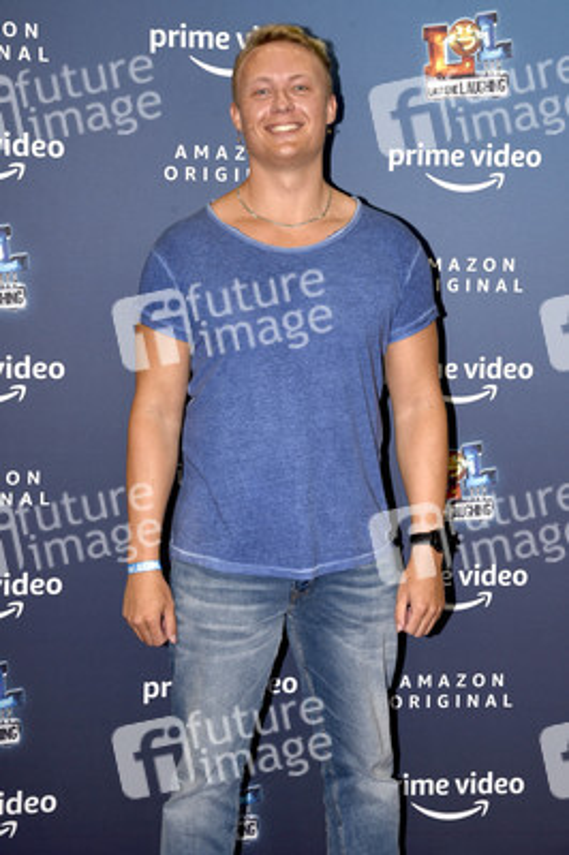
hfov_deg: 19.4
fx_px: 1662
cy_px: 428
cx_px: 284
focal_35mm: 70
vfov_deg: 28.9
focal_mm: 70
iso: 400
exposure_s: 1/160
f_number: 8
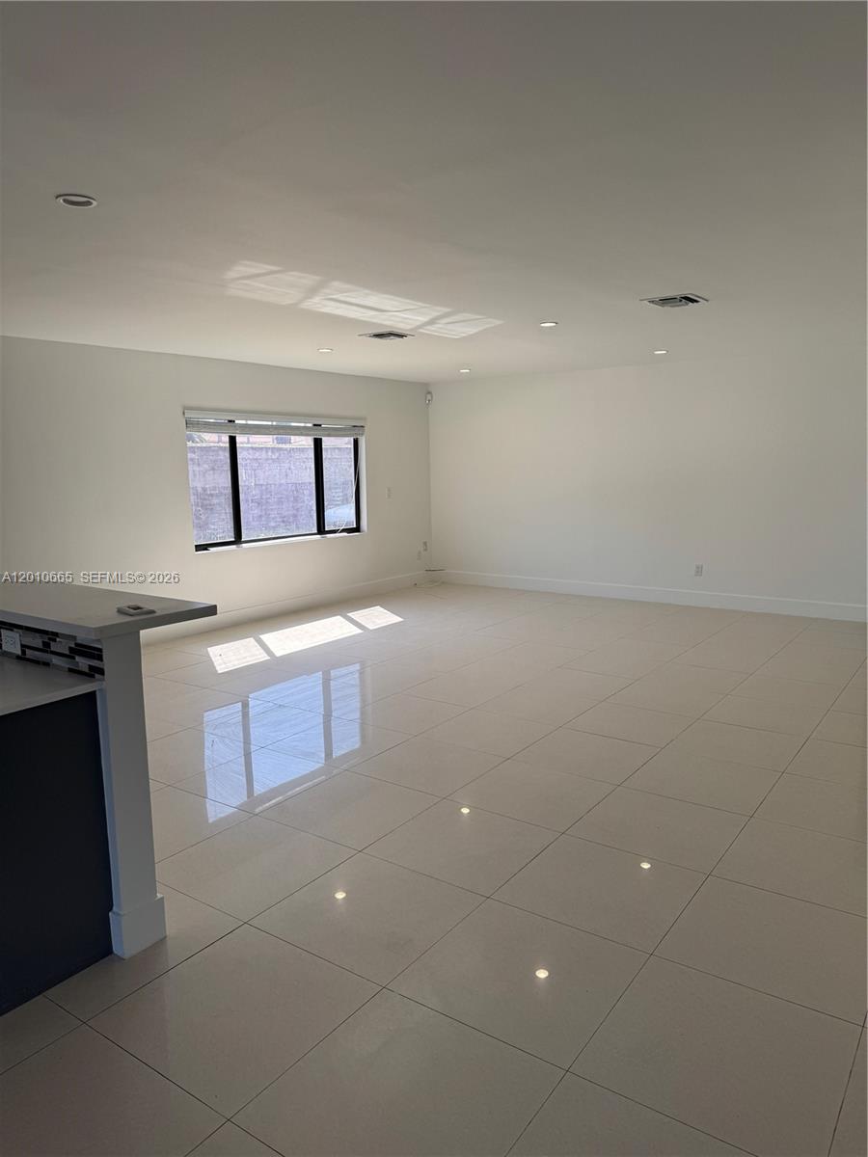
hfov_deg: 56.8
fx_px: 802
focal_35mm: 24
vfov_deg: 71.6
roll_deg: +1.0
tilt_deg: -7.6
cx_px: 434
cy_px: 578
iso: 80
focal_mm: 6.76
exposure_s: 1/394
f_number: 1.78
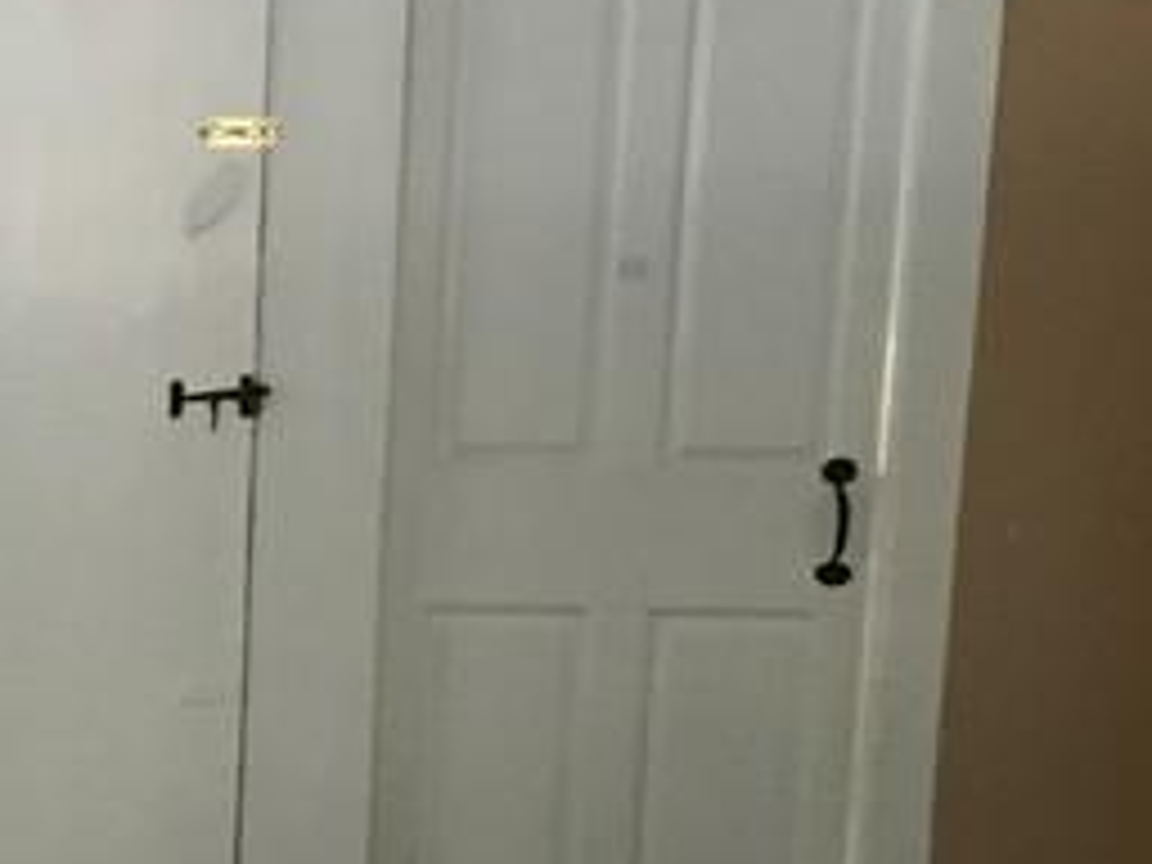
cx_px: -180
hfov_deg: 16.4
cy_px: 1089
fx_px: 3860
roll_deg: +0.1
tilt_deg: -15.2
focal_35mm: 116
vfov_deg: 12.4
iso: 200
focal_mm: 4.15
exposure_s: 1/30
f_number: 2.2
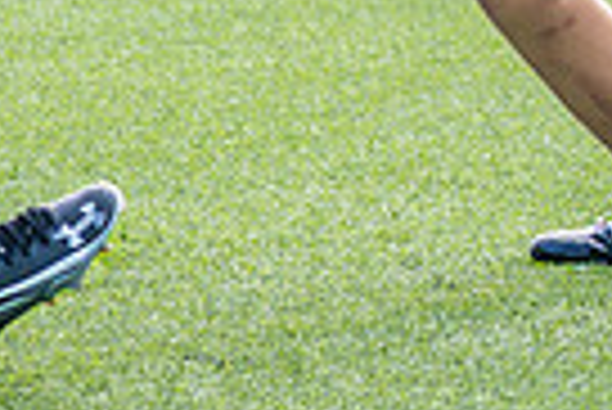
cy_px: -640
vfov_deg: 2.2
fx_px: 10755
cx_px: 571
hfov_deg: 3.3
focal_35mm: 632
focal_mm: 76
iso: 500
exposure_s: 1/1600
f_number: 2.8
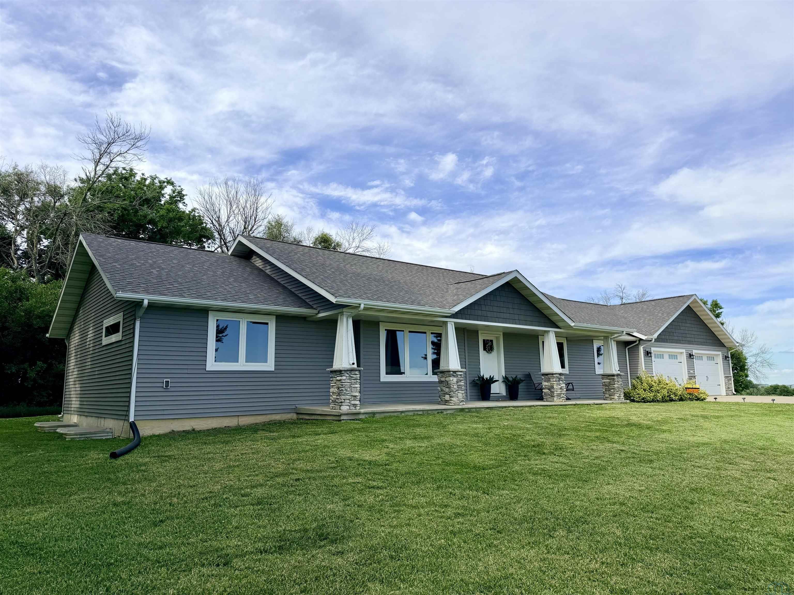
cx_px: 397
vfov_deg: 56.8
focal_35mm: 24
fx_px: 550
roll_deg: +1.4
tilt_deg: +8.5
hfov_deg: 71.6
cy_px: 298
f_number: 1.78
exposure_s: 1/4975
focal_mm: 6.76
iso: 80
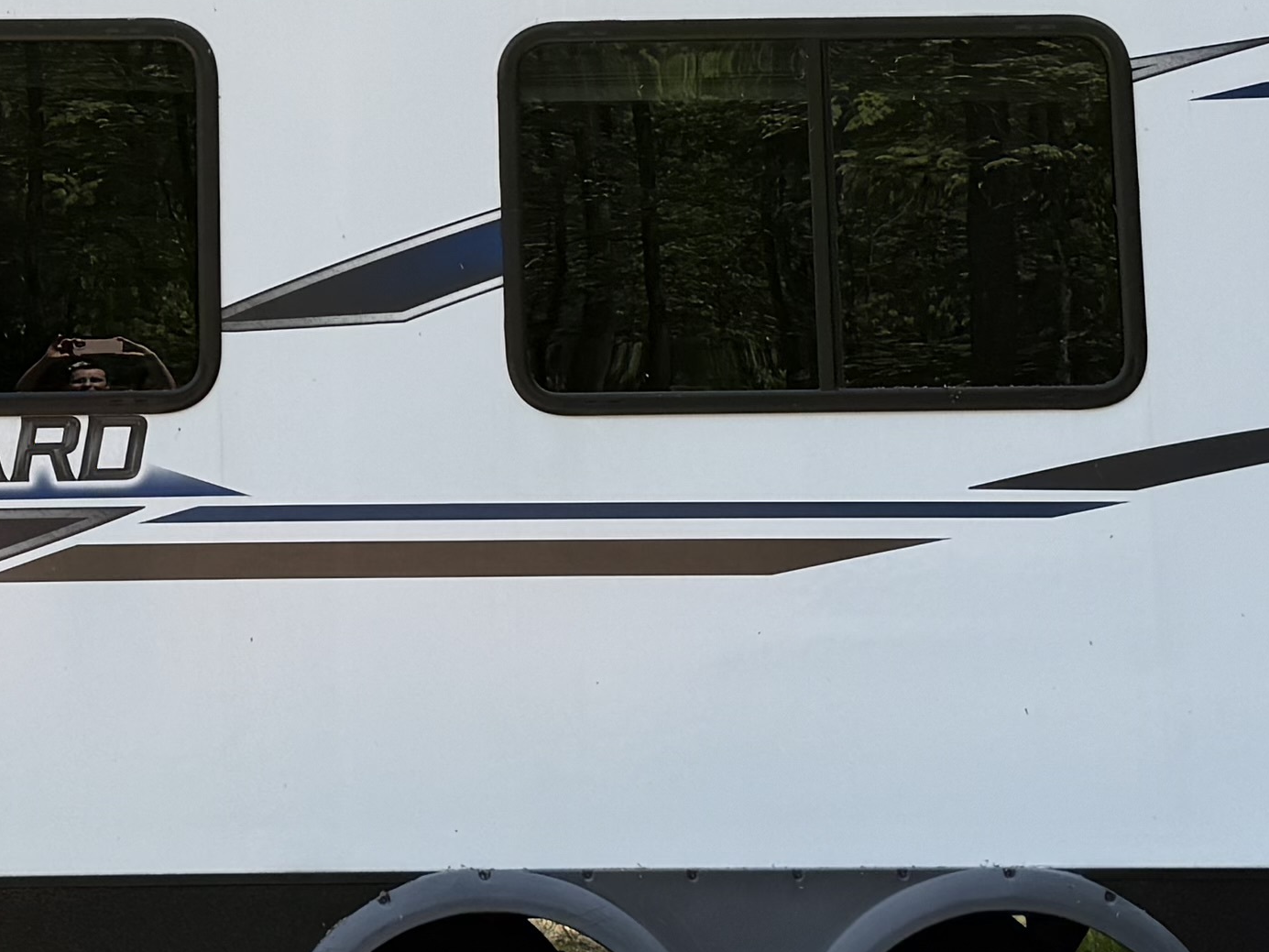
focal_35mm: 99
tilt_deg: +6.2
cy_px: -59
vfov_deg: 14.6
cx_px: 252
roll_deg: +2.2
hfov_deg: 19.6
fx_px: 3630
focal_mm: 6.76
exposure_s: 1/1361
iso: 80
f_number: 1.78
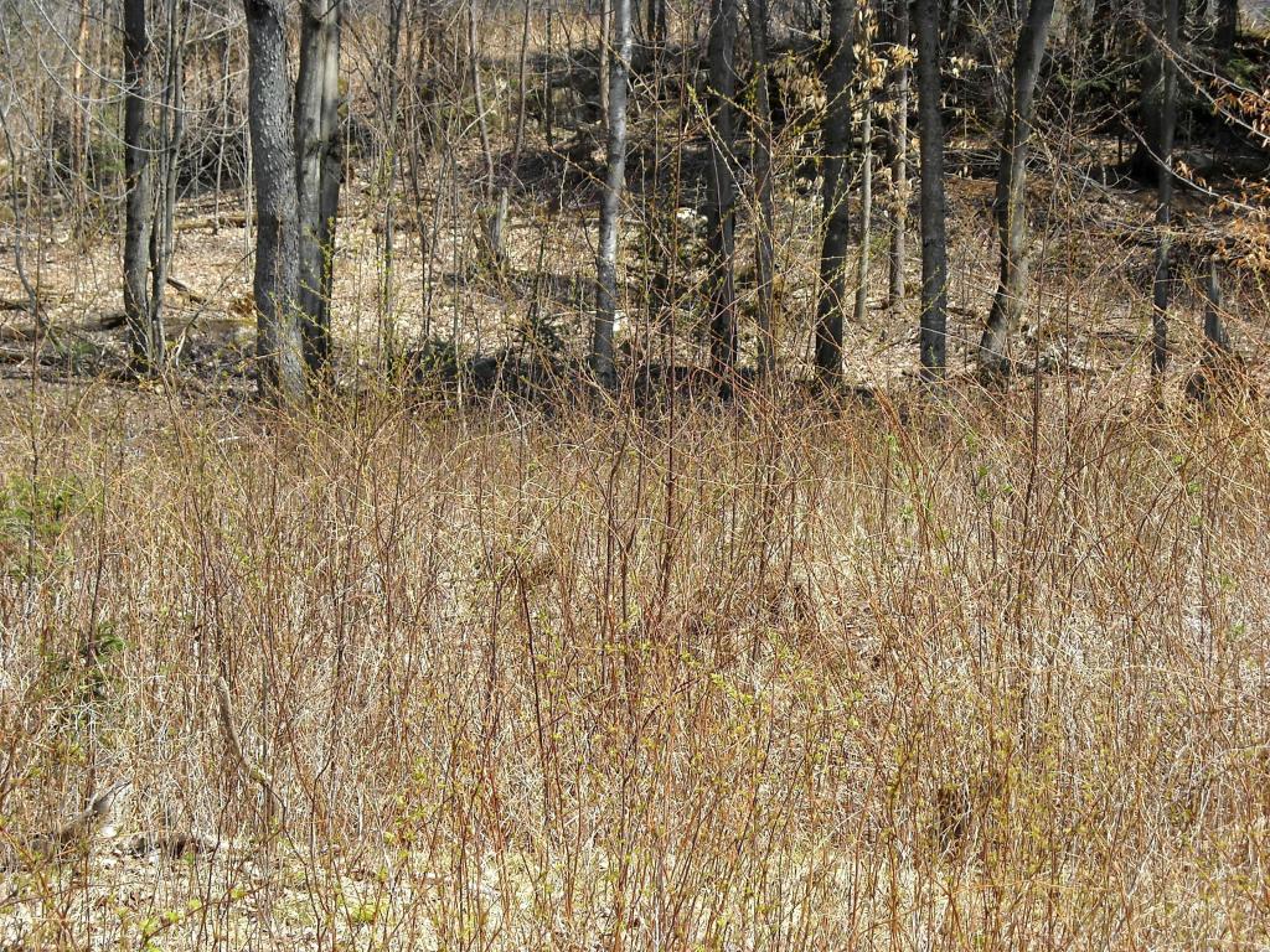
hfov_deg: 18.7
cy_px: 476
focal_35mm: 105
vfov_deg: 14.1
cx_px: 635
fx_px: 3852
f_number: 4.7
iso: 80
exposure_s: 1/250
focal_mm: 17.1
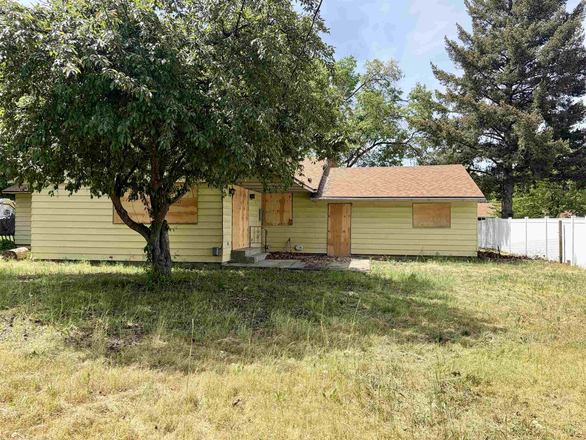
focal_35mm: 26
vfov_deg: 53.1
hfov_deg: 67.3
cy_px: 220
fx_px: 440
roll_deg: -0.8
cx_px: 293
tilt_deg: +0.9
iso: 64
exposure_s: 1/1626
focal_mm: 5.96
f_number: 1.6
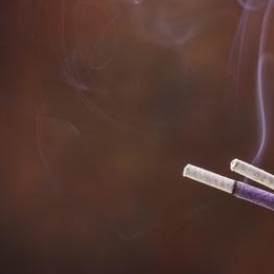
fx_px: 3725
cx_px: 295
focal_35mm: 416
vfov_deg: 4.2
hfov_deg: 4.2
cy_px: 209
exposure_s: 1/400
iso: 100
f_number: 9
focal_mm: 100
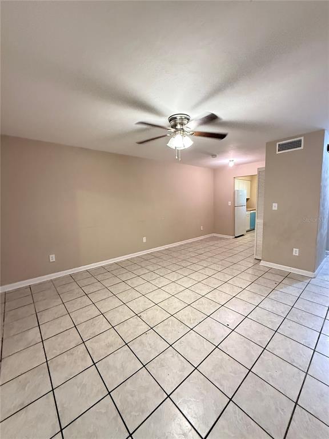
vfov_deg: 102.1
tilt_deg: -7.4
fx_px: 177
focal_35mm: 14
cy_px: 220
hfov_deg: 85.7
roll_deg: +1.9
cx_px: 164
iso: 640
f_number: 2.2
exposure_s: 1/60
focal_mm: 2.22
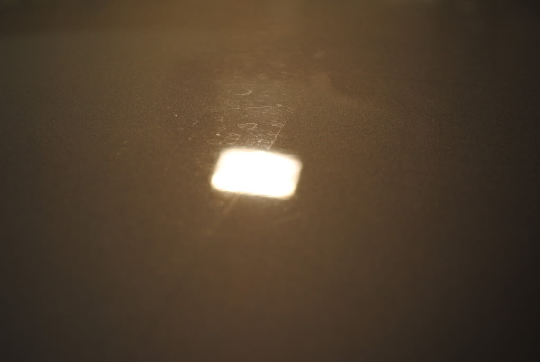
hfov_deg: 24.6
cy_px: 181
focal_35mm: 82
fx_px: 1239
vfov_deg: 16.6
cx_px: 270
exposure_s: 1/125
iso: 180
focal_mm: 55
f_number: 5.6
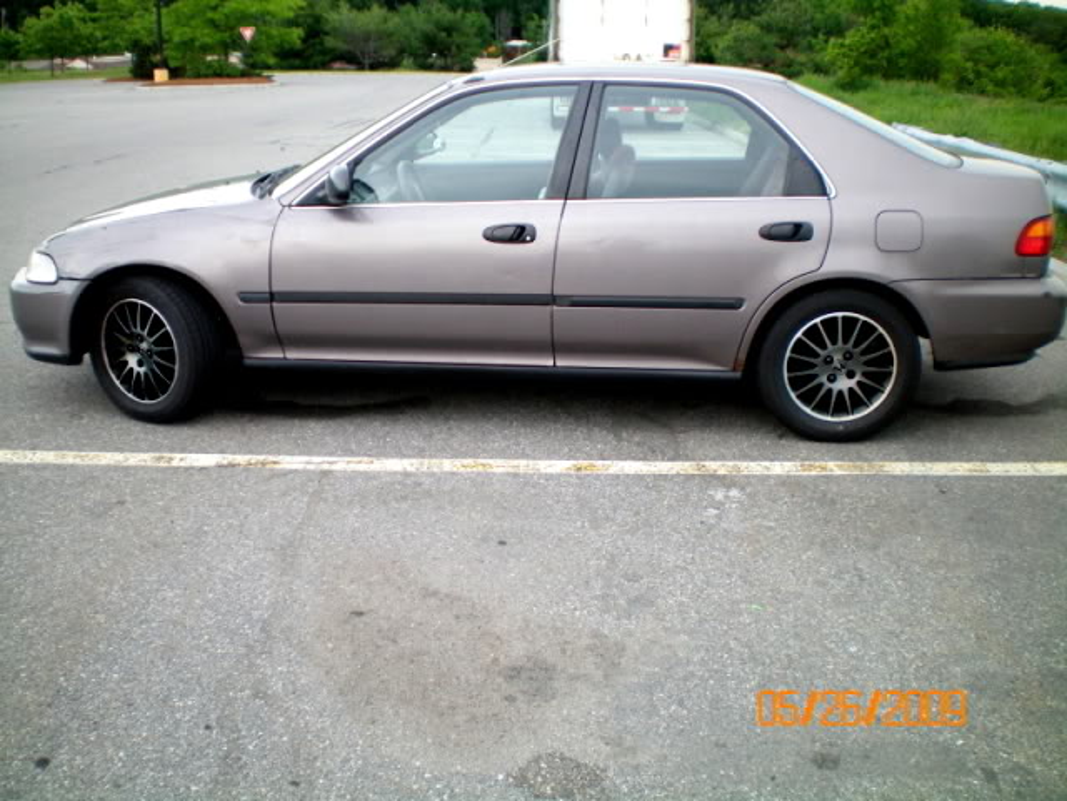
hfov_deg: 49.0
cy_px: 400
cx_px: 534
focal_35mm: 38
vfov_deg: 37.7
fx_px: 1171
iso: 64
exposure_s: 1/60
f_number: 3.1
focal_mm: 6.3
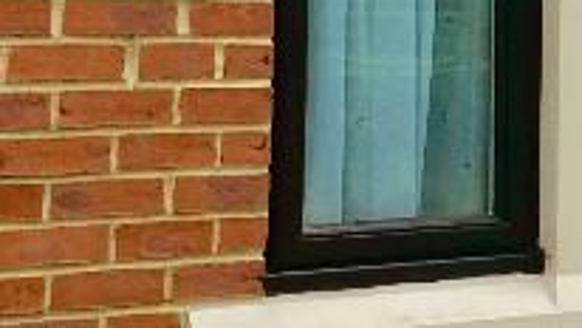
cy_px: -215
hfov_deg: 13.3
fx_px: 2424
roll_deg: +2.4
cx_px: 720
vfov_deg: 7.6
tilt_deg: +4.0
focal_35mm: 157
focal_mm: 4.15
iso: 25
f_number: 2.2
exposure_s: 1/345
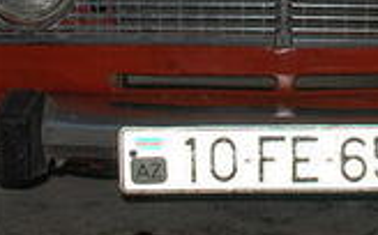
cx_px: 304
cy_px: -177
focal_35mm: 173
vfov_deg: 7.4
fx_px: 1780
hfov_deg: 12.1
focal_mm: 28
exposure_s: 1/60
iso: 200
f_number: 4.5
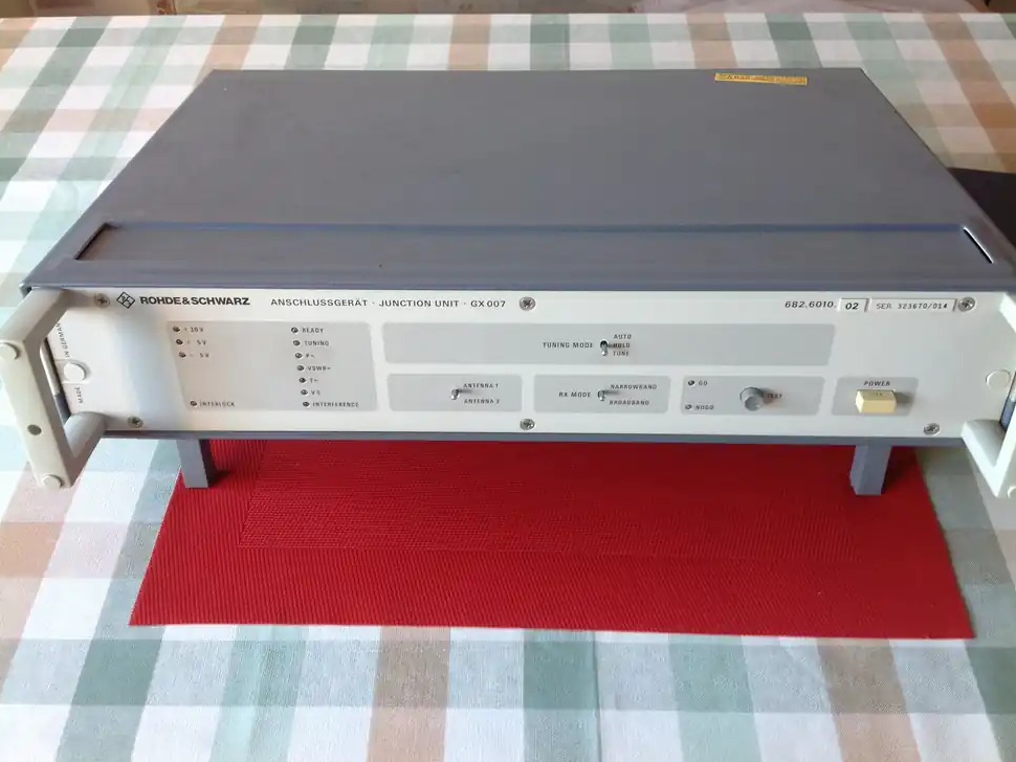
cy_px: 374
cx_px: 508
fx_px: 1057
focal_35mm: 36
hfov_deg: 51.3
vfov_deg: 39.7
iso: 50
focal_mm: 4.28
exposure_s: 1/17
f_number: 2.4
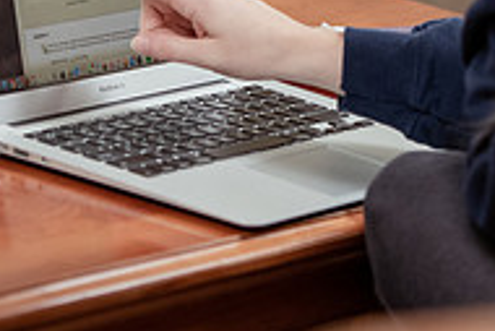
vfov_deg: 4.0
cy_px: -9
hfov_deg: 6.0
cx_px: 401
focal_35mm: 341
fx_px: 4692
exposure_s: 1/200
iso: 1000
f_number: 3.2
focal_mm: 112
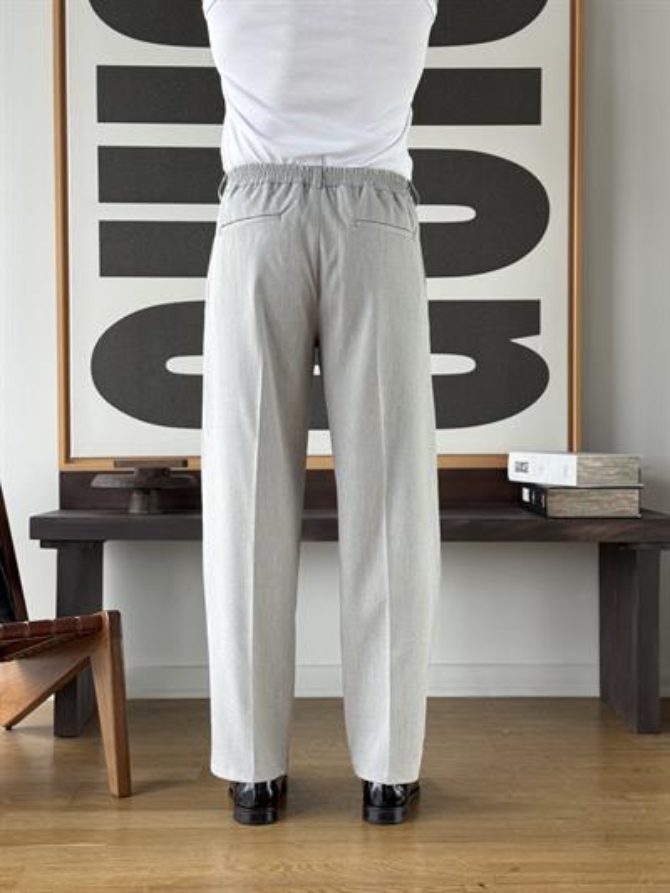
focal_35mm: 48
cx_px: 335
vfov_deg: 39.6
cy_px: 446
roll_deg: -0.1
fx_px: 1238
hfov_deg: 30.3
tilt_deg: -1.0
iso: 64
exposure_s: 1/158
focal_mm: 6.76
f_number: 1.78
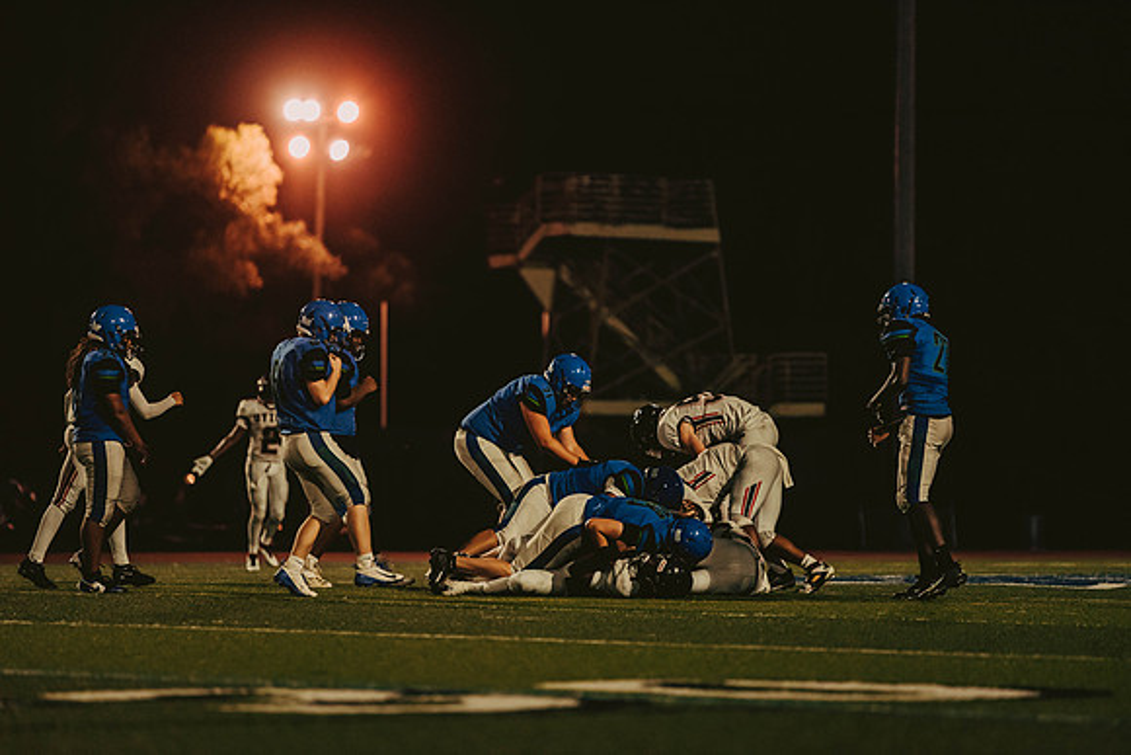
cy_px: 378
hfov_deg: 10.3
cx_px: 566
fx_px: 6285
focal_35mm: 200
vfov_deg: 6.9
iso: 2500
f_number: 2.8
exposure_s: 1/1000
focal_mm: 200
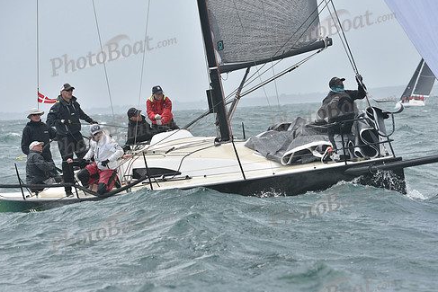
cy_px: 170
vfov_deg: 5.8
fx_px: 2896
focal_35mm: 238
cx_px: 224
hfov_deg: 8.6
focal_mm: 200
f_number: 8
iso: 320
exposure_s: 1/1000
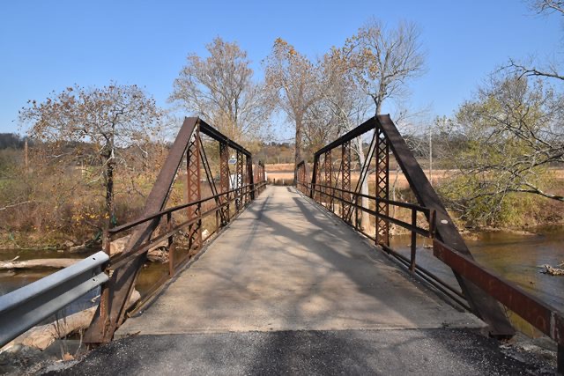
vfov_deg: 48.0
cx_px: 282
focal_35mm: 27
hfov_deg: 67.4
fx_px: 423
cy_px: 188
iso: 1000
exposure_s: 1/1600
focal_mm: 18
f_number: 10
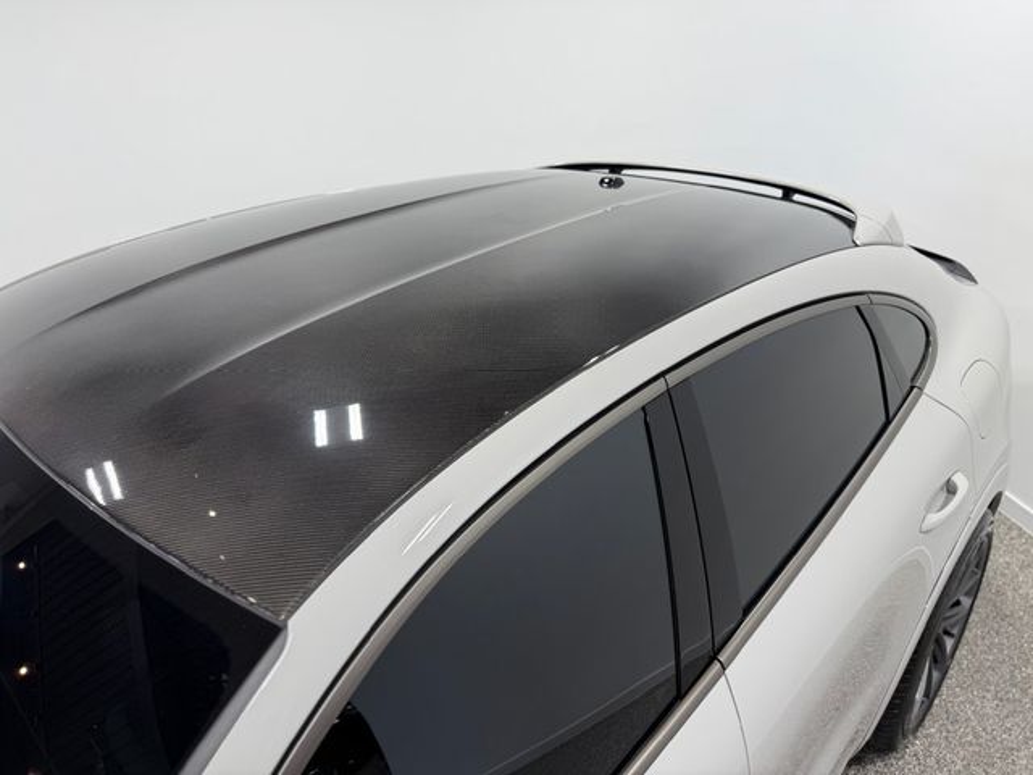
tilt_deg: -28.3
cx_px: 516
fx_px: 716
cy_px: 388
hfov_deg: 71.6
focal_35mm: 24
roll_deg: +4.5
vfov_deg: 56.8
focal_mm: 6.76
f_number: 1.78
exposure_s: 1/211
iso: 64
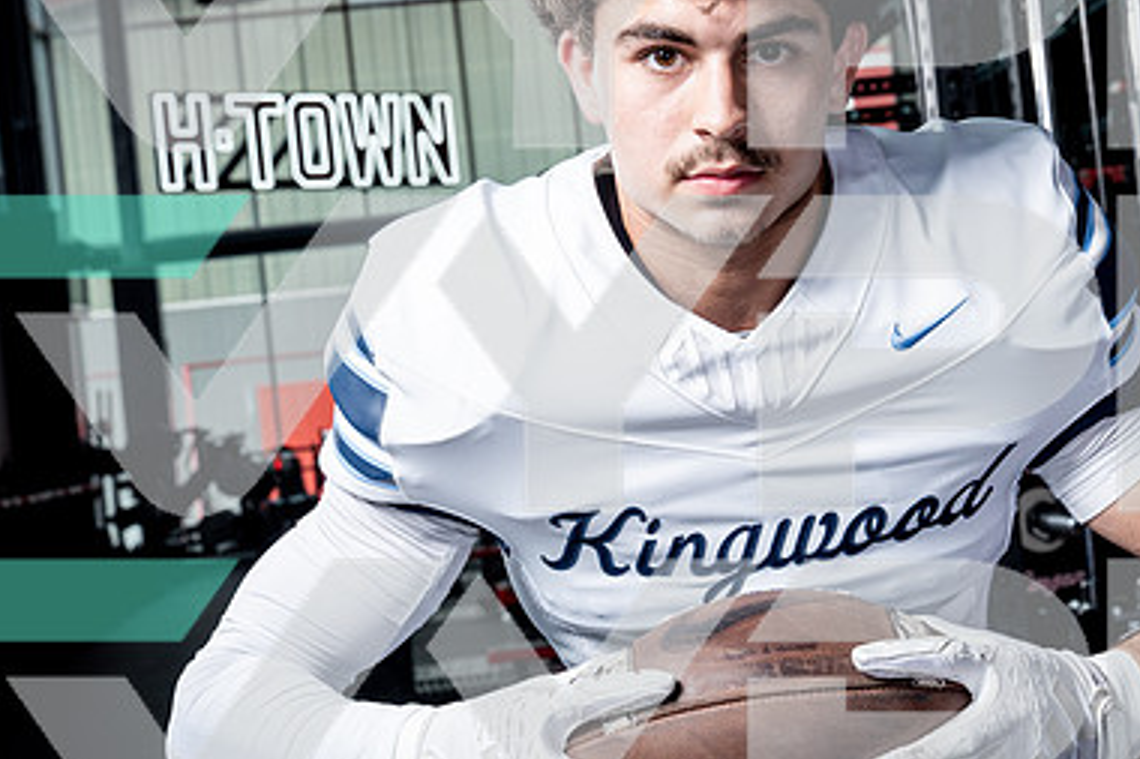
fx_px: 2564
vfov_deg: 16.8
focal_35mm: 81
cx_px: 699
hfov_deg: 25.0
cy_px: 356
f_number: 9
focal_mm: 53
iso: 640
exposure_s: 1/250
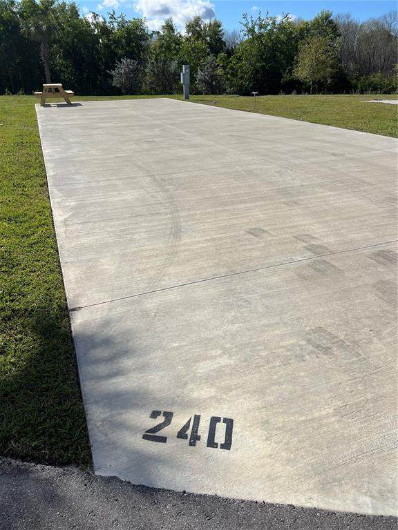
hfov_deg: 53.1
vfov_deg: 67.3
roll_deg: +1.0
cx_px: 199
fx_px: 399
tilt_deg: -24.8
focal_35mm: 26
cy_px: 265
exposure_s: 1/8696
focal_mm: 5.7
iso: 50
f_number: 1.5
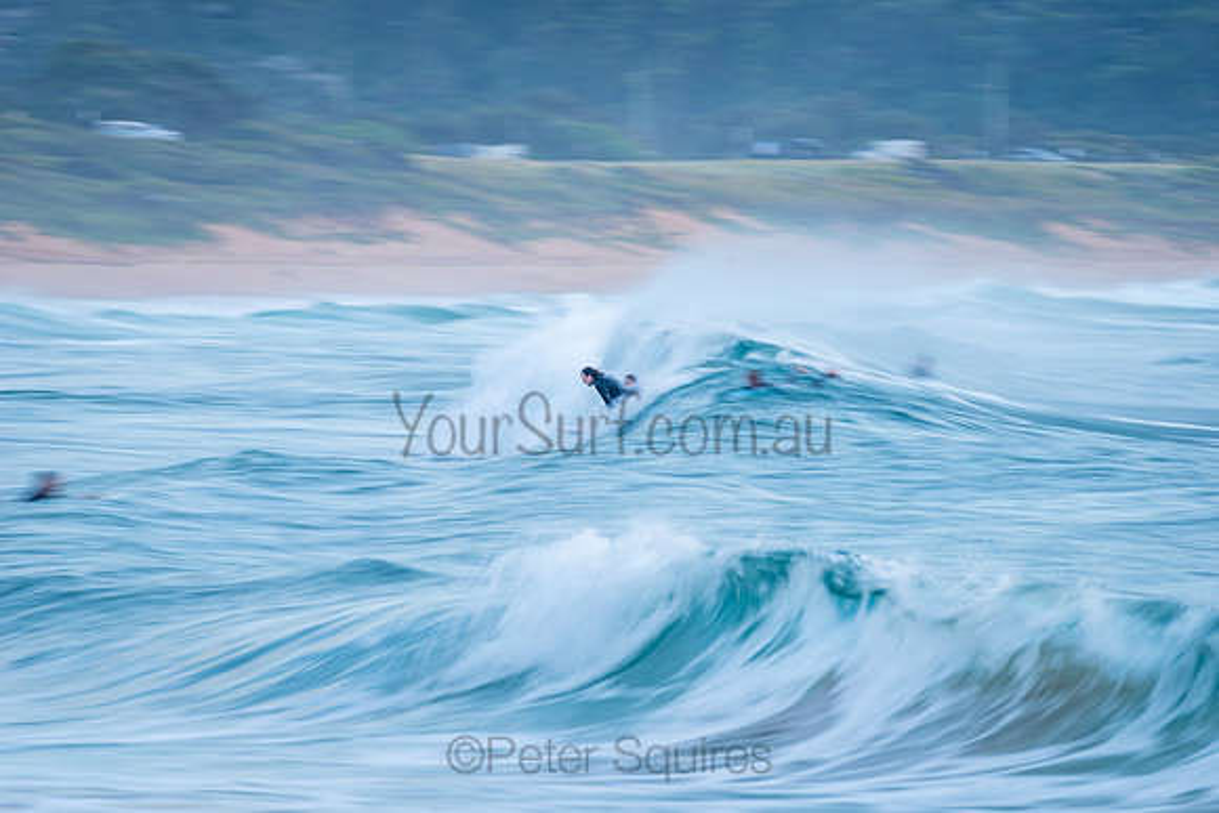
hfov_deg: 4.1
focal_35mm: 500
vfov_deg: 2.8
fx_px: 16934
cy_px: 406
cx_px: 610
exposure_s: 1/20
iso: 31
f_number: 10
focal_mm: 500
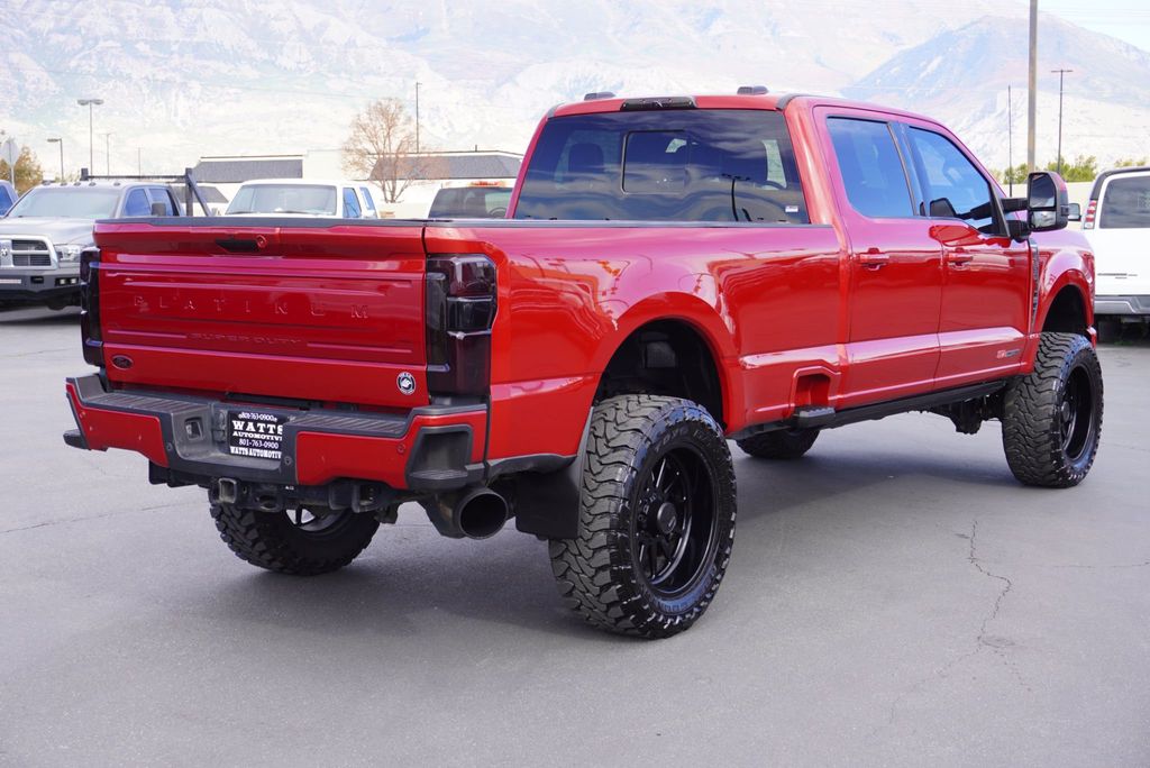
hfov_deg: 37.8
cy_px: 384
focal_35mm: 52
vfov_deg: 25.8
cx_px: 575
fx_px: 1678
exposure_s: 1/80
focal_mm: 35
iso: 100
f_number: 6.3
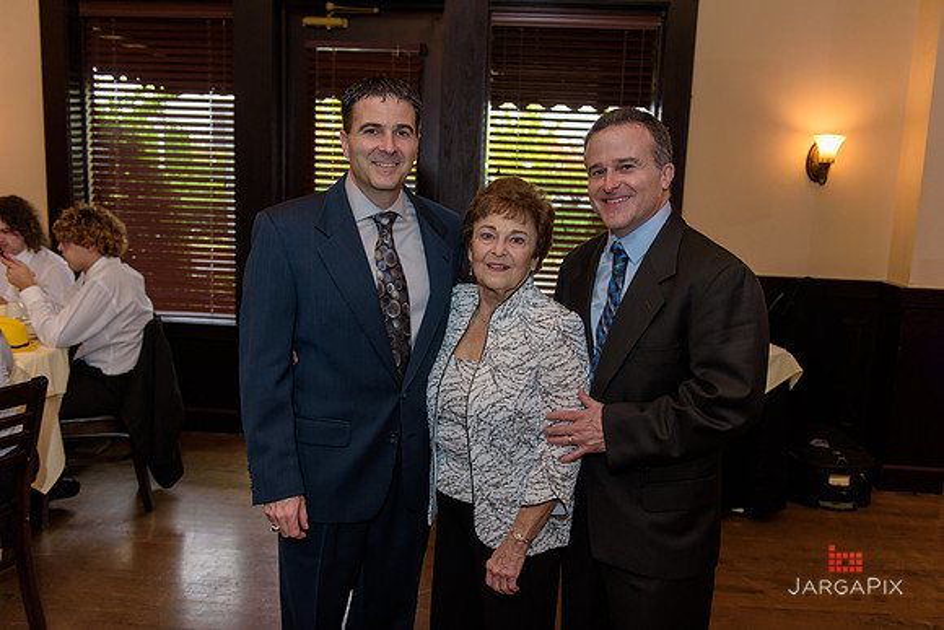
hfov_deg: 60.3
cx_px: 472
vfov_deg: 42.3
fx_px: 813
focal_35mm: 31
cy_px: 315
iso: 1600
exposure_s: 1/125
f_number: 3.2
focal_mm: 31
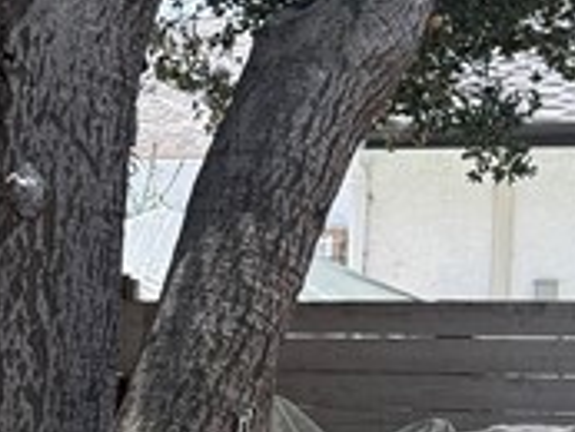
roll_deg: -0.6
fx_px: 2360
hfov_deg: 12.9
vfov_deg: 10.4
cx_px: -359
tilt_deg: -3.2
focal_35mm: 142
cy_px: 385
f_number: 1.78
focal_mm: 6.76
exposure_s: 1/649
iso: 100
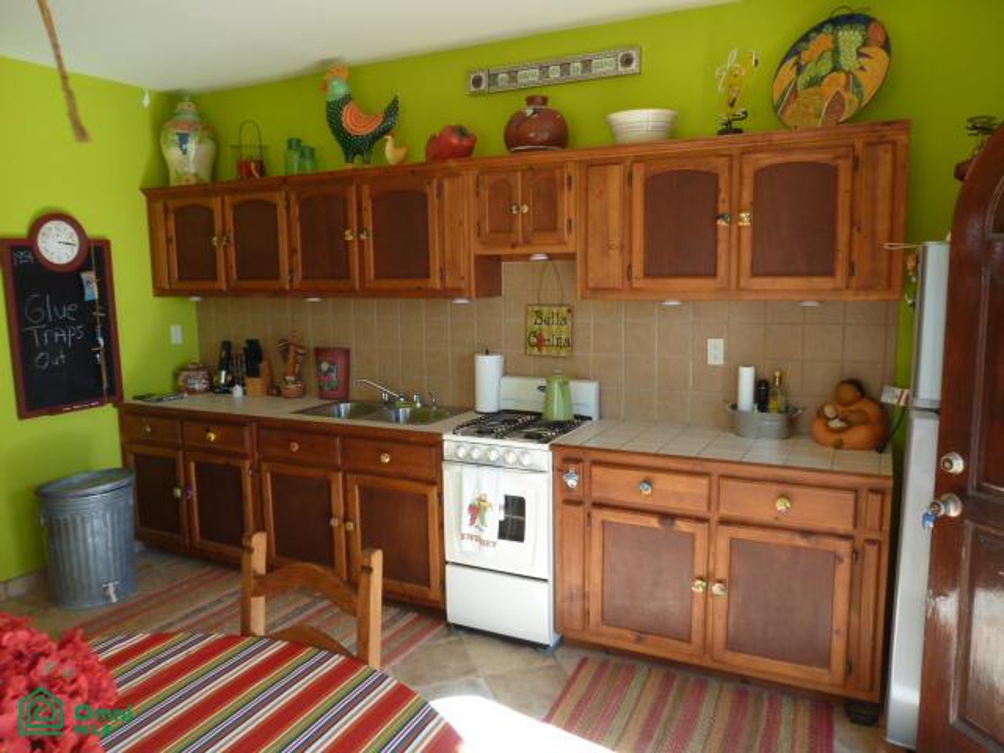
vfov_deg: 54.9
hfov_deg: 69.4
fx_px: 725
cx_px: 502
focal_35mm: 25
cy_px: 376
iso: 80
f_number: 3.3
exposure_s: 1/30
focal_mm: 4.1
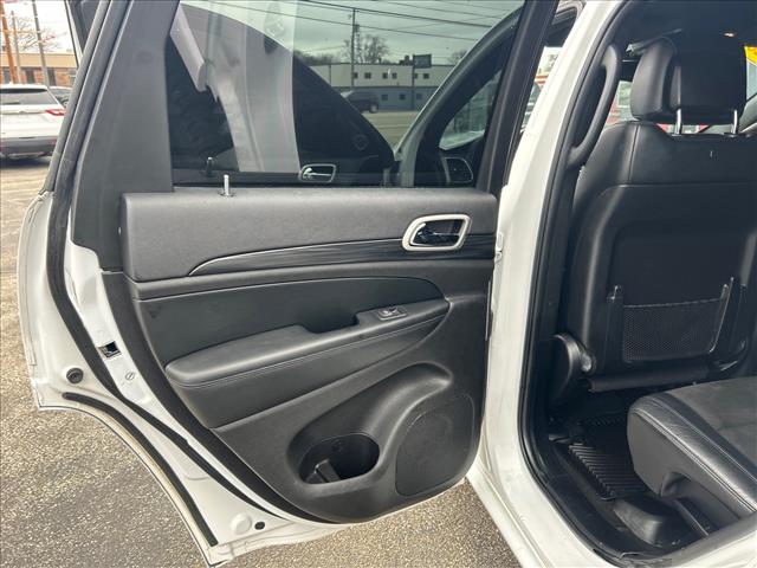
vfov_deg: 53.1
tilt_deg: -18.0
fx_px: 569
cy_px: 284
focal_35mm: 26
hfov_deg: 67.3
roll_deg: +2.0
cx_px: 378
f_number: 1.5
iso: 64
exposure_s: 1/121
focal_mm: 5.7
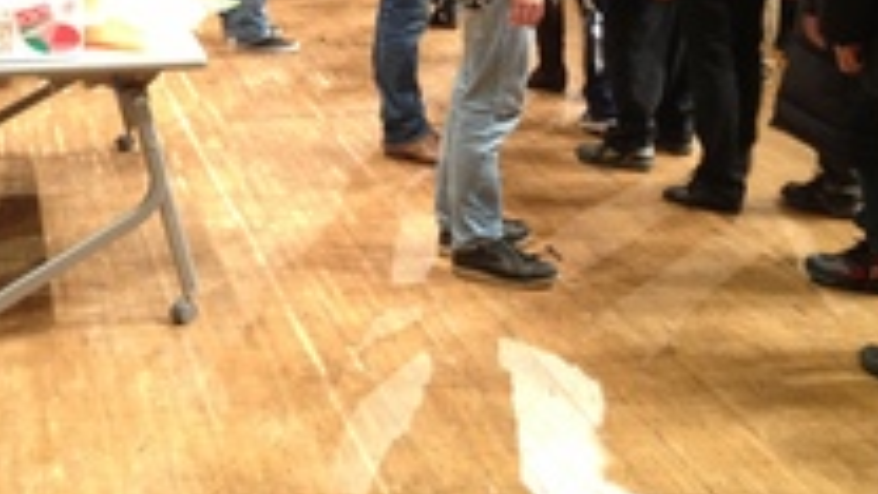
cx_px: 266
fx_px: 1793
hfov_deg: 27.3
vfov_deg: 15.3
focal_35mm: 77
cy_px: -53
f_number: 2.4
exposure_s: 1/20
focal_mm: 4.28
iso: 125
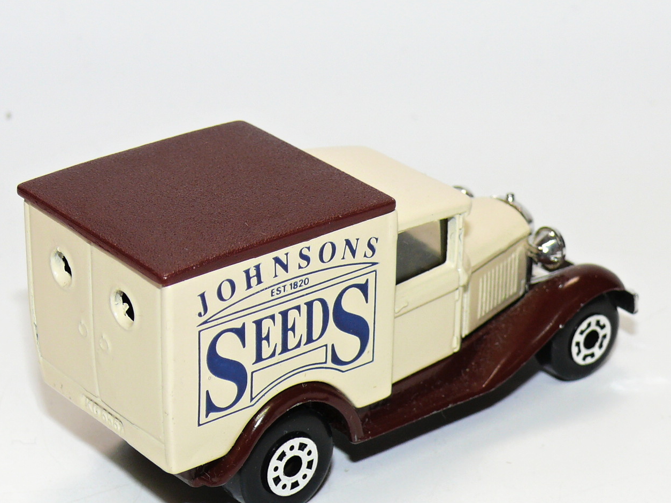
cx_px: 327
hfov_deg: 17.7
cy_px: 289
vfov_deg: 13.3
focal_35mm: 111
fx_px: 2152
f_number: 4
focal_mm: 12.3
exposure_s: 1/30
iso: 100
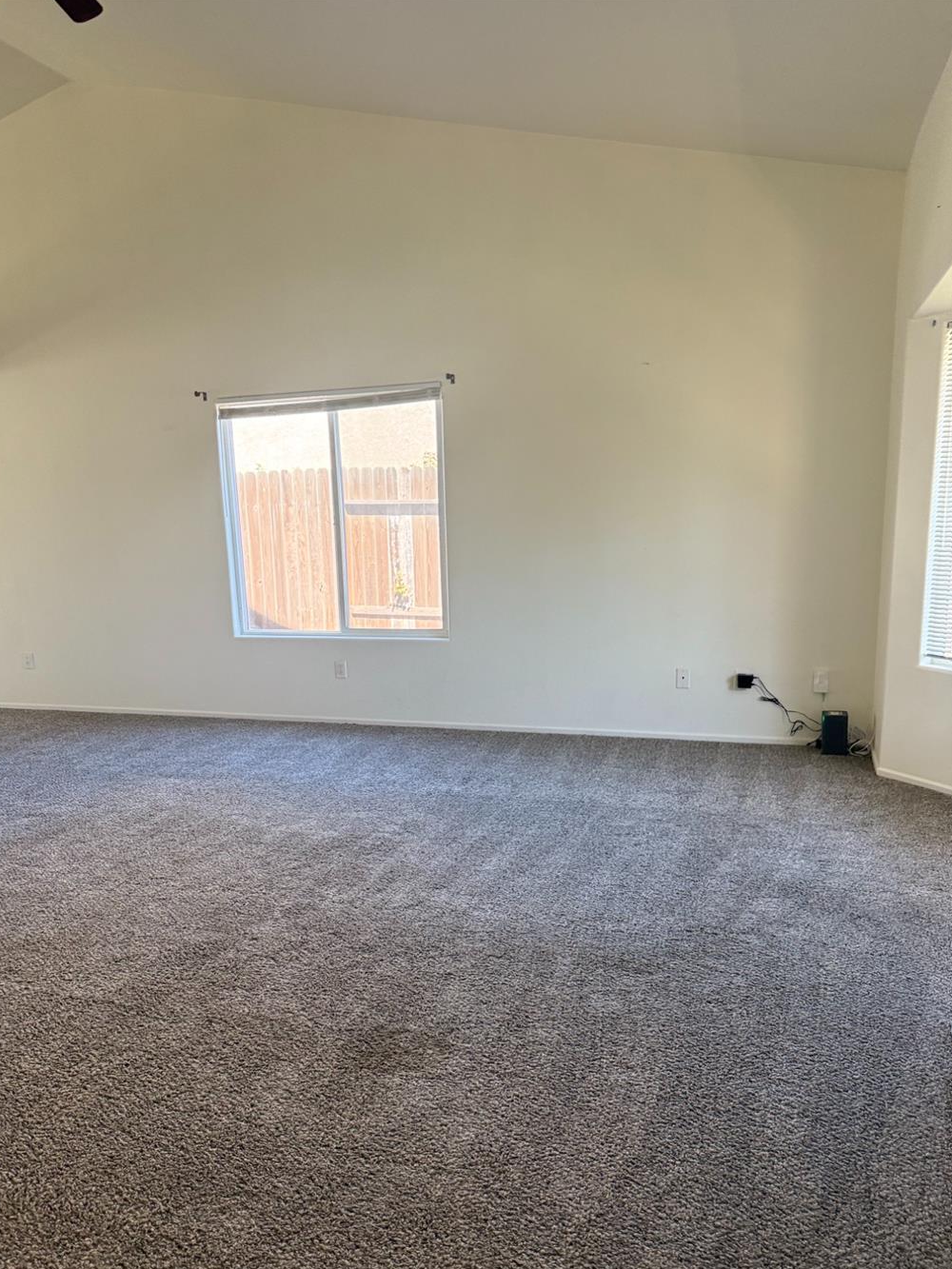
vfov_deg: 65.1
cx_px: 420
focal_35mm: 27
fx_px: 990
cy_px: 709
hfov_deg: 51.2
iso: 200
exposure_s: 1/207
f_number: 1.78
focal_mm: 6.76
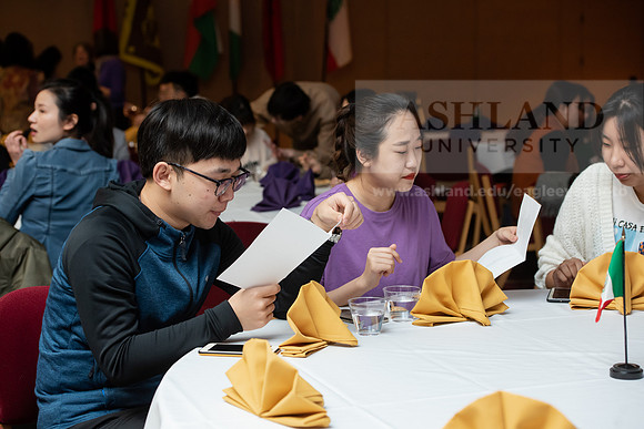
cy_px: 214
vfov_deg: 19.5
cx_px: 322
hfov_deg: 28.8
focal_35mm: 70
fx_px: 1252
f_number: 5.6
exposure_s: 1/160
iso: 2000
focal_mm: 70
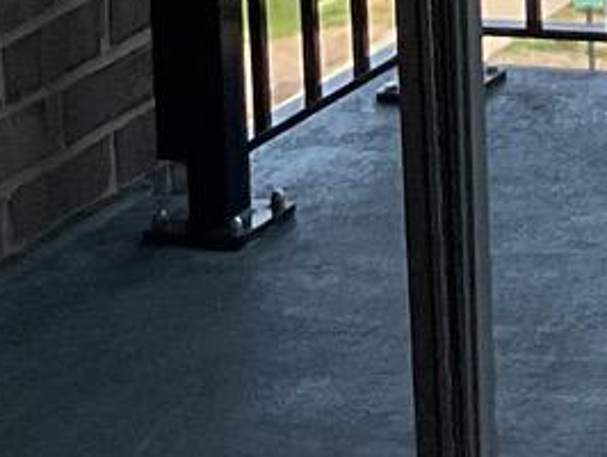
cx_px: 1355
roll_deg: +2.7
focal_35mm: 223
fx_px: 3914
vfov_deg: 6.3
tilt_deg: -7.3
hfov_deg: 8.3
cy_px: -674
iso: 16
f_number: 1.8
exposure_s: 1/997
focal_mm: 3
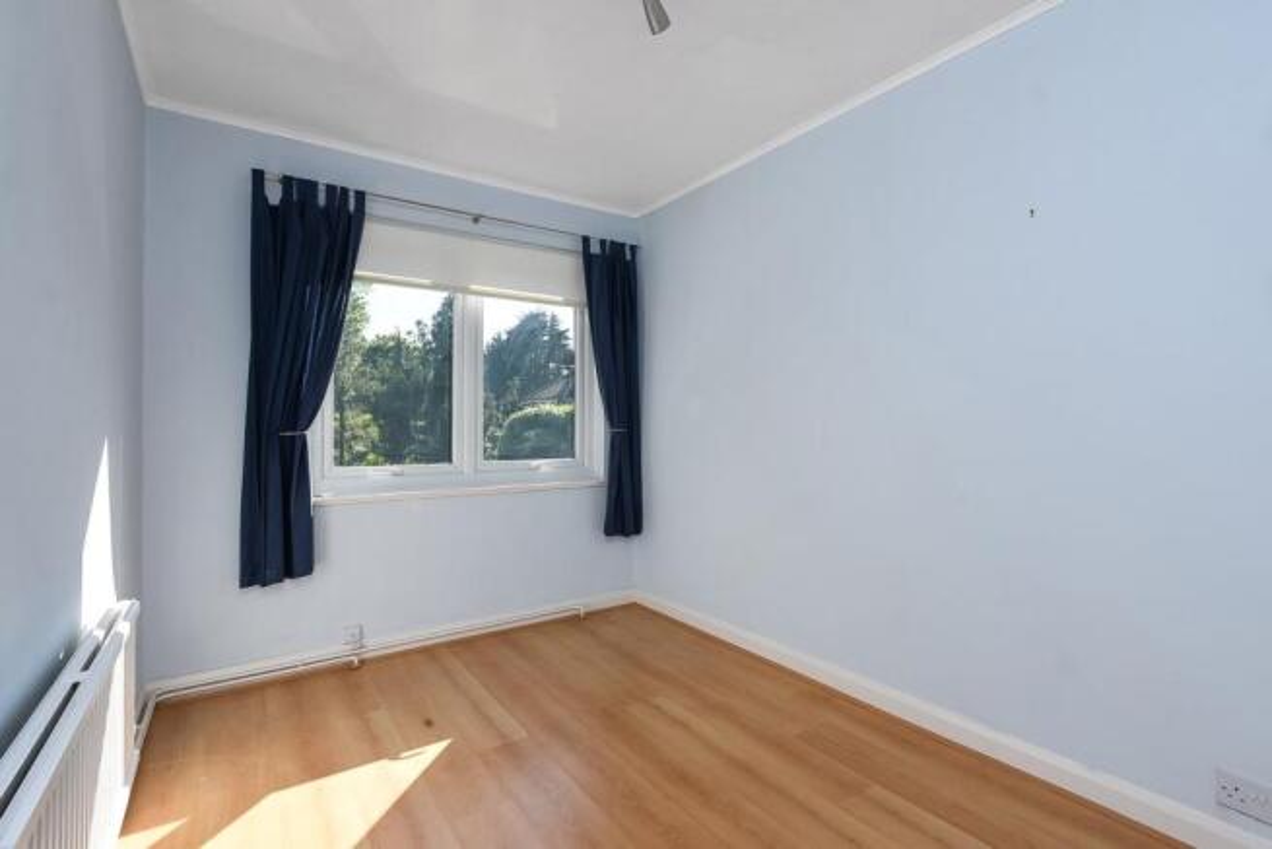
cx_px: 636
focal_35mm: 17
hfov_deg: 93.3
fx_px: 601
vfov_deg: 70.5
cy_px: 424
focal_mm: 17
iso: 500
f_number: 10
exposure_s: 1/200
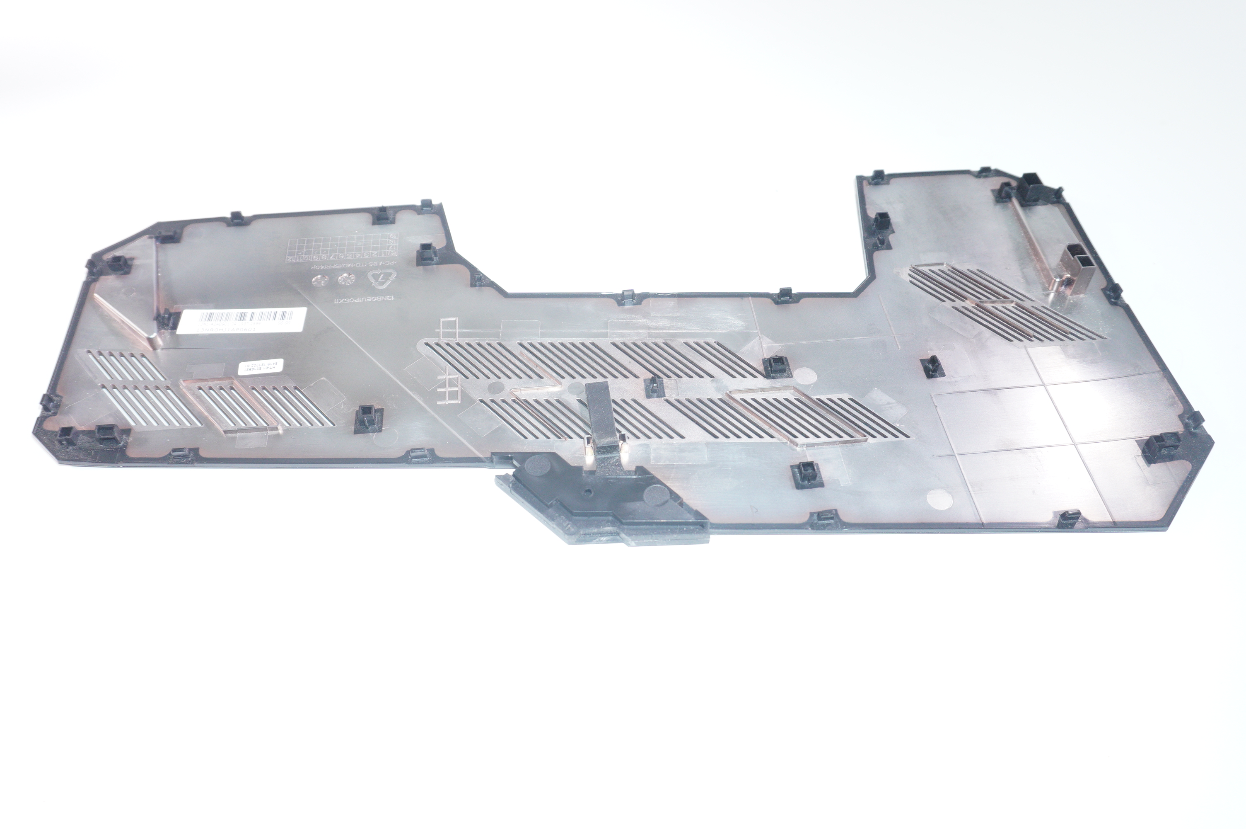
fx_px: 986
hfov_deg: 64.6
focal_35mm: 28
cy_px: 414
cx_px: 623
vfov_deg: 45.6
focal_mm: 19
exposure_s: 1/80
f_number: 5
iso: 640
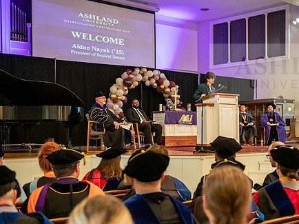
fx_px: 466
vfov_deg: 27.0
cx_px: 189
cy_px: 127
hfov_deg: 35.3
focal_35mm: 54
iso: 5000
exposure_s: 1/160
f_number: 3.2
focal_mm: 42
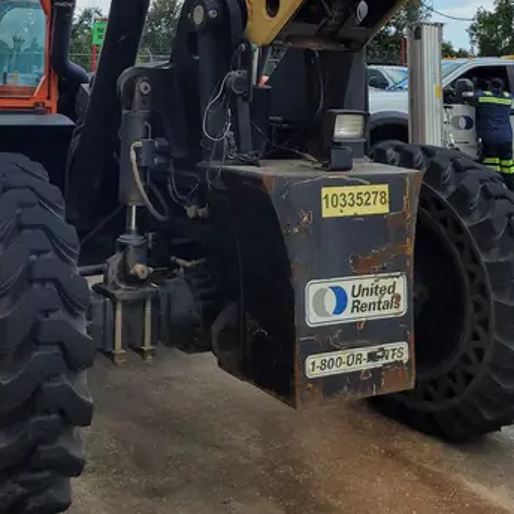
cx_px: 127
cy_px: -20
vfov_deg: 31.6
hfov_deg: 34.0
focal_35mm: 49
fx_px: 823
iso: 40
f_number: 1.8
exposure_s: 1/1849
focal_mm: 5.4
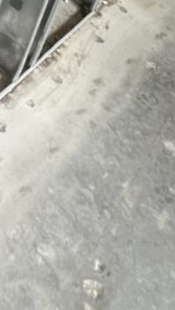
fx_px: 420
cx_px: -224
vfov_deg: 23.3
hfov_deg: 15.4
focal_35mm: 51
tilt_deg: -25.6
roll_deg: -1.8
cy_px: -231
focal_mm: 1.57
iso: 125
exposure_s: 1/99
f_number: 1.8
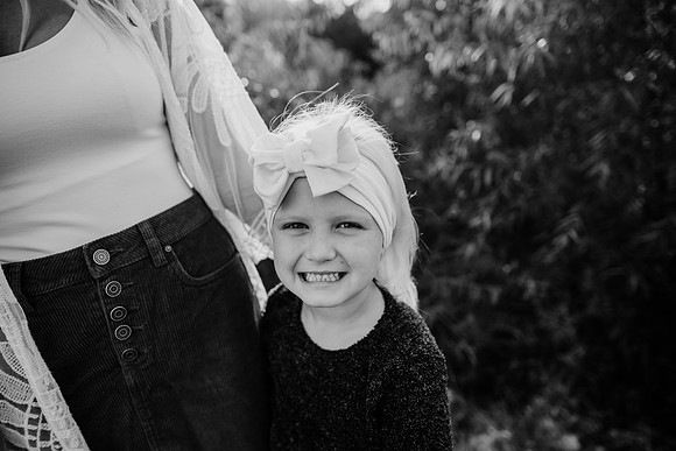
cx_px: 338
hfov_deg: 73.7
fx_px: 451
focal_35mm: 24
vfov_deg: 53.2
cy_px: 226
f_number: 2.5
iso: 200
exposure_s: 1/1250
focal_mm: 24
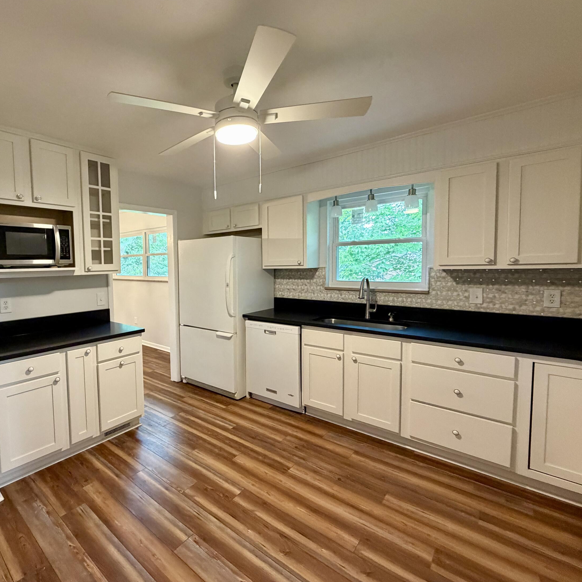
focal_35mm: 17
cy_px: 284
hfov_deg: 82.0
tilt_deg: -2.3
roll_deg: +2.0
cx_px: 210
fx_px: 323
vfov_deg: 84.0
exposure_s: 1/60
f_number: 2.2
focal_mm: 2.22
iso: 400
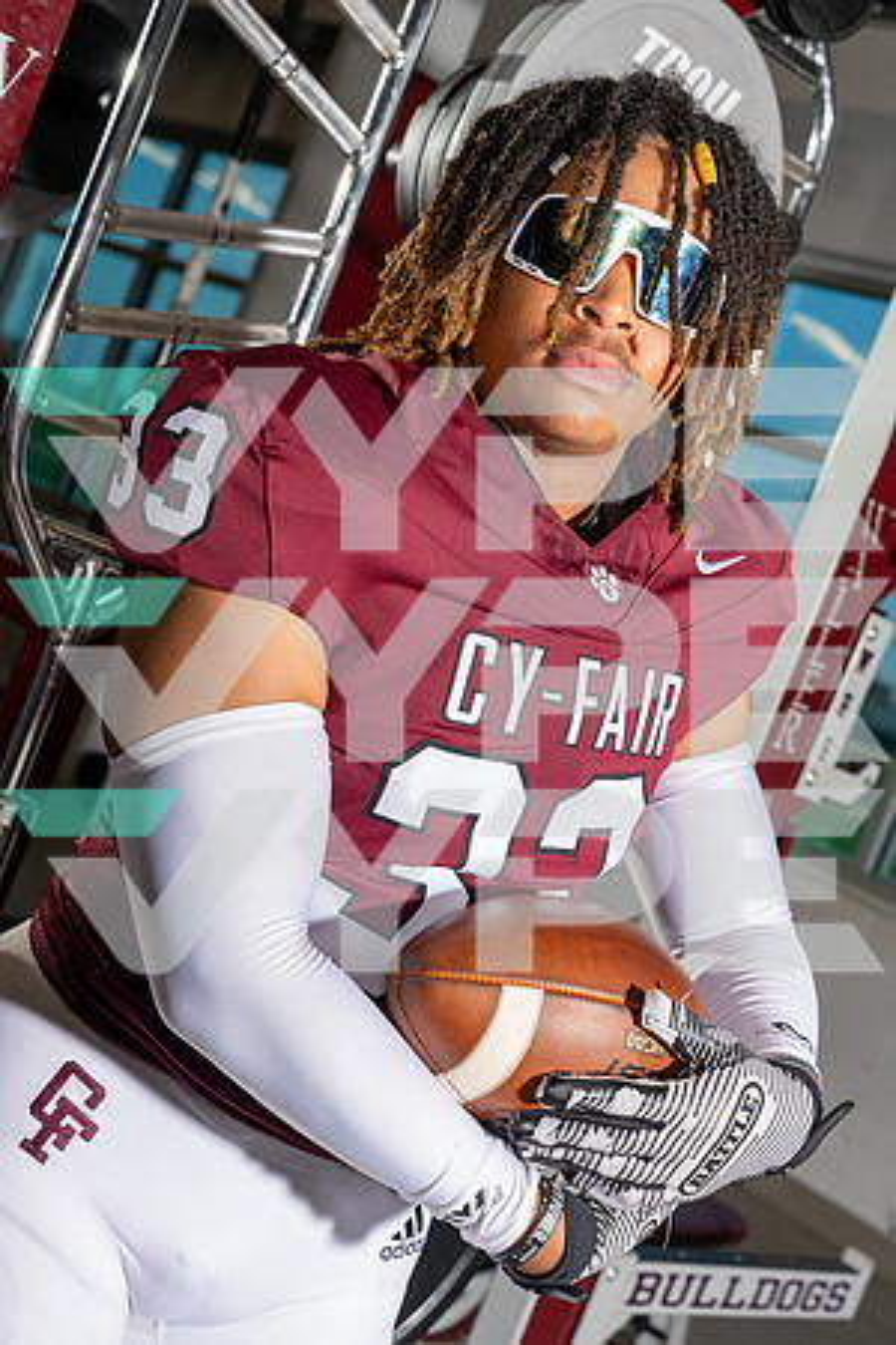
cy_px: 672
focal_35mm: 51
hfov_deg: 26.5
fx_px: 1904
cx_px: 448
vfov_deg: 38.9
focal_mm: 51
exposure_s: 1/250
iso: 200
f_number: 5.6
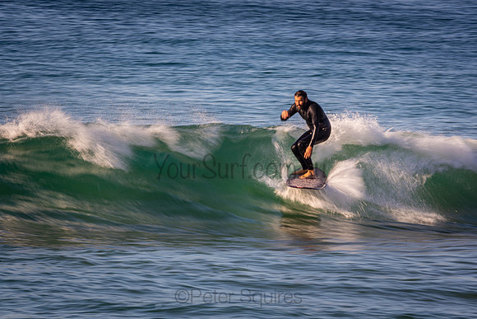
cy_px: 160
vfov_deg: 1.8
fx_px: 9939
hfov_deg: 2.7
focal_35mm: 750
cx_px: 238
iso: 100
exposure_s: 1/20
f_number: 25
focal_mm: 500
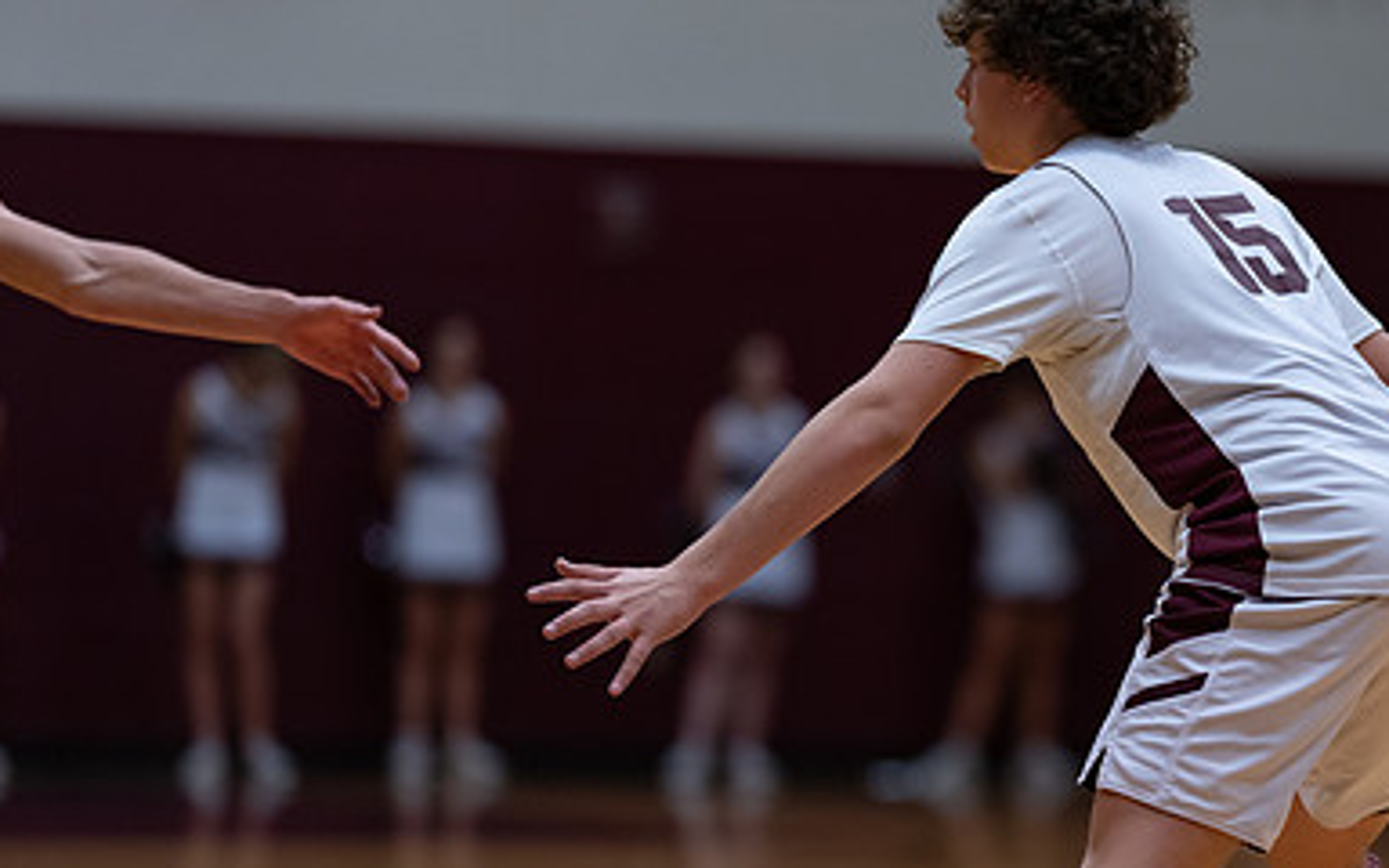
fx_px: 8744
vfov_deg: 5.7
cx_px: 1042
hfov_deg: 9.1
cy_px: 456
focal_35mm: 231
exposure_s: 1/1000
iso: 1250
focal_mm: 135
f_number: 1.8
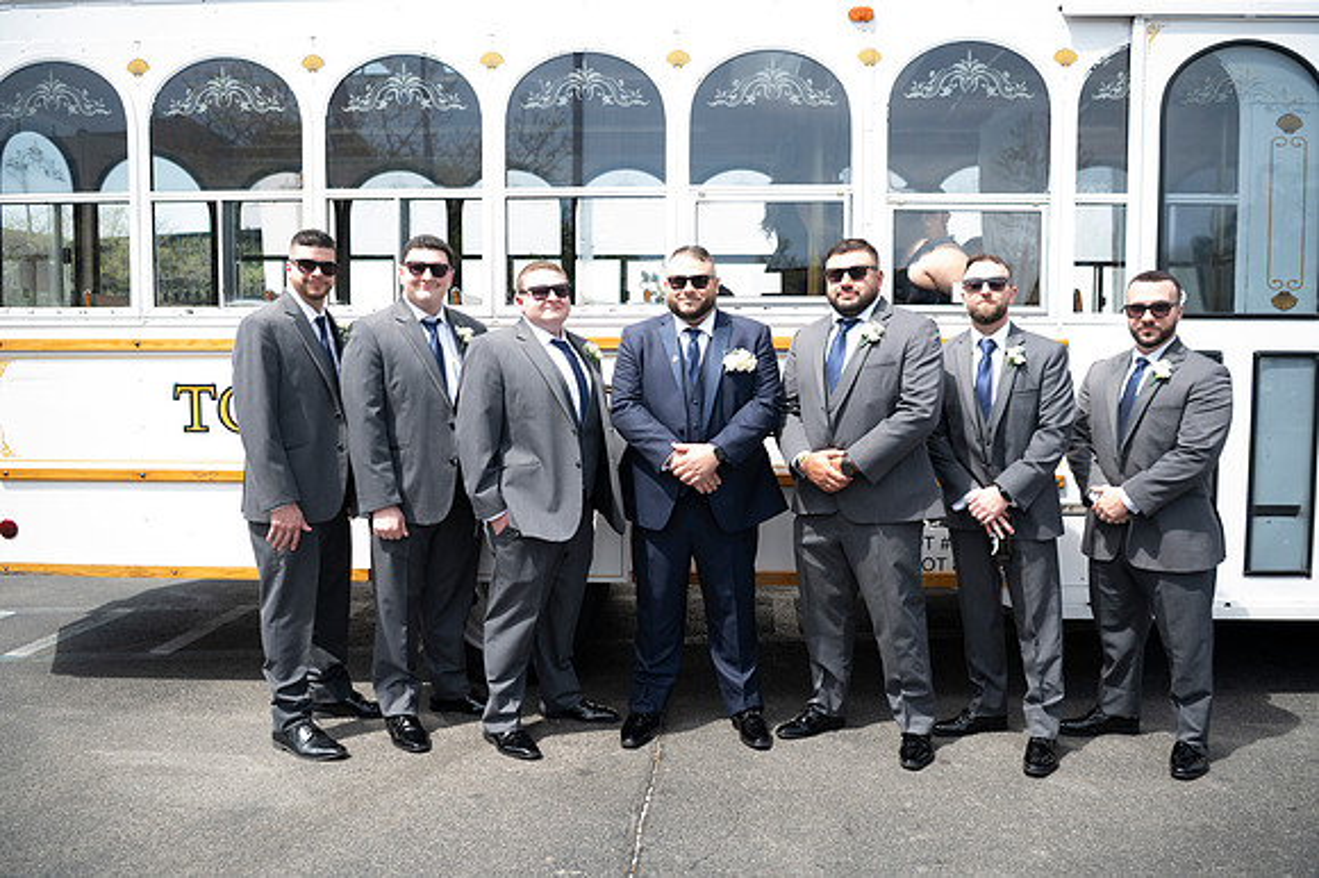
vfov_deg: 44.9
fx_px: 1062
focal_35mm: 29
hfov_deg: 63.7
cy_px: 439
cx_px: 660
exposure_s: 1/400
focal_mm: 29
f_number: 2.8
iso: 50
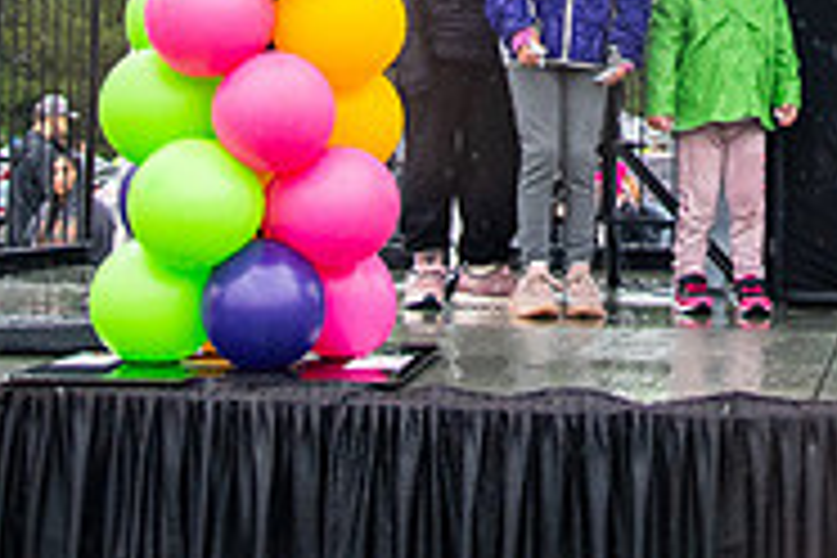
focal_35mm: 94
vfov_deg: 13.3
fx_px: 2185
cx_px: 737
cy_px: -408
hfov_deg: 21.3
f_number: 4
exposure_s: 1/1250
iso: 2000
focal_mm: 24
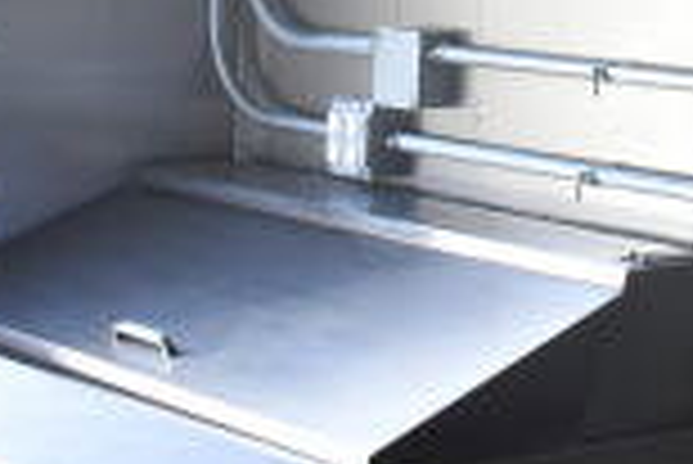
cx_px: 950
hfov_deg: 14.8
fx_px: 2524
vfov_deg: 9.8
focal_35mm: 131
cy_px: -430
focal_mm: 22
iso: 1600
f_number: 3.8
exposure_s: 1/50
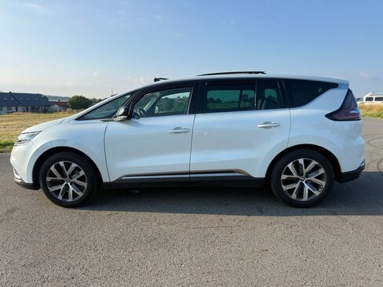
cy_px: 144
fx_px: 266
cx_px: 192
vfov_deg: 56.8
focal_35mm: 24
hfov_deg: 71.6
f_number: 1.78
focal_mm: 6.76
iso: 80
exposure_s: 1/2907
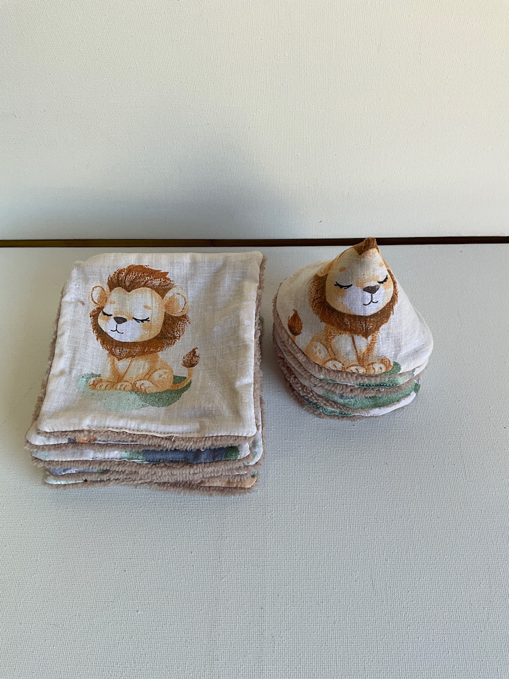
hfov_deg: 48.2
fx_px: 569
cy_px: 340
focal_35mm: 29
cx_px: 254
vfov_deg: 61.7
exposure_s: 1/100
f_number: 1.8
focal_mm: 3
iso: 16
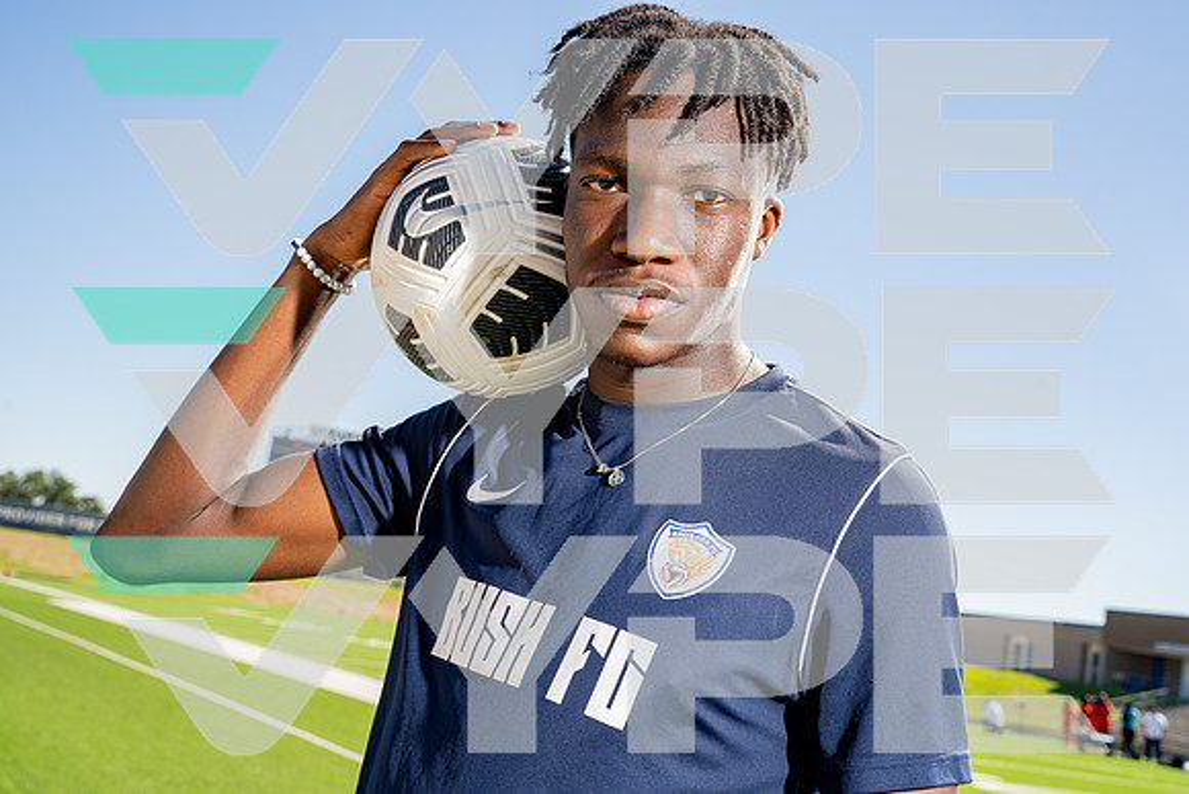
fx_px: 1553
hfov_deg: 41.9
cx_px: 594
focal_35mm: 47
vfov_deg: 28.7
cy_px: 397
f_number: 8
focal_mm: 47
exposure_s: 1/250
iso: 100
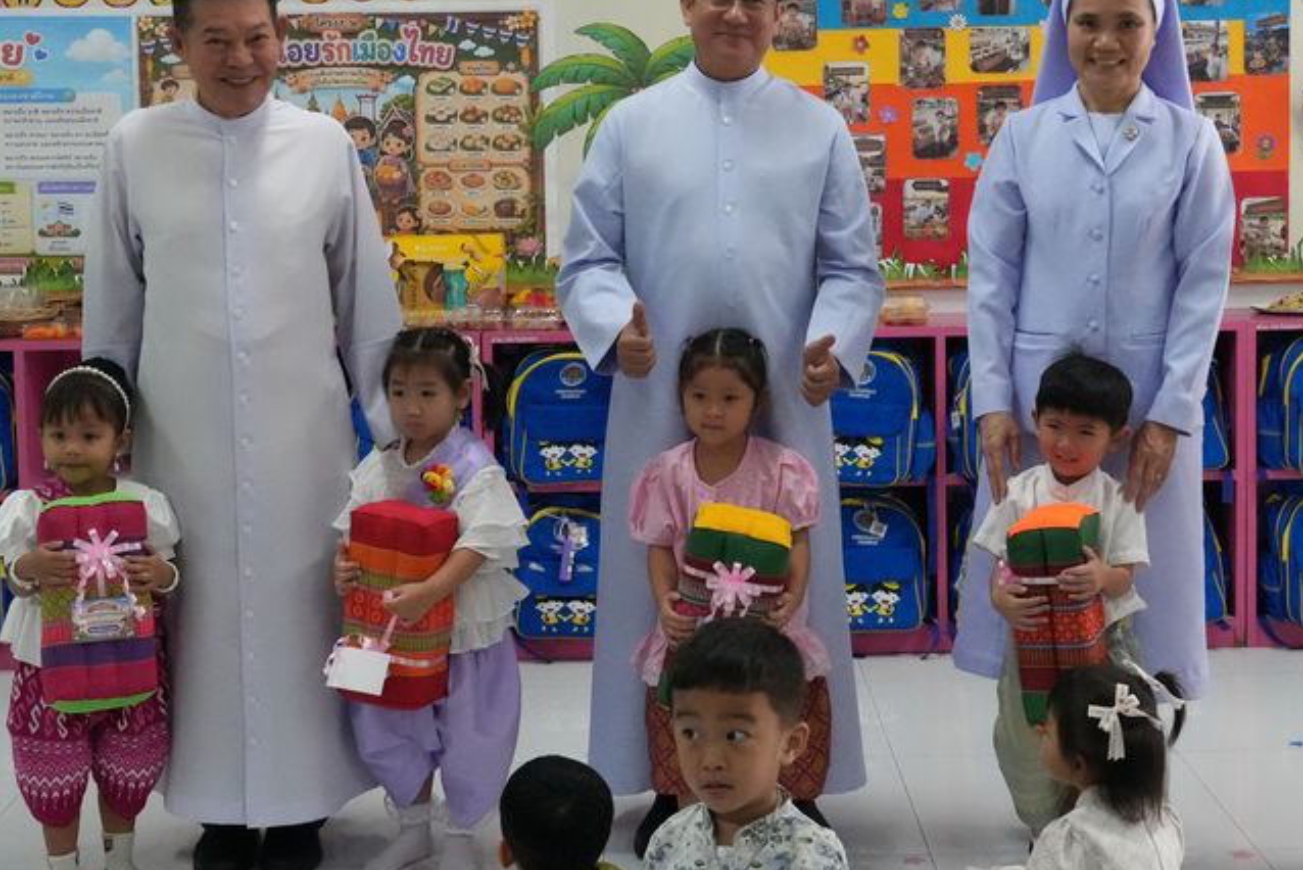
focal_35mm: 59
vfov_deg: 23.0
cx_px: 686
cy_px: 285
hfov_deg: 34.0
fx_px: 2129
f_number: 7.1
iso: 8000
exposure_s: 1/125
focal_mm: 25
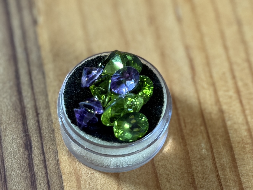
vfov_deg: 56.8
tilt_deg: -59.4
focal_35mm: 24
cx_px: 126
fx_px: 175
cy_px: 95
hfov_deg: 71.6
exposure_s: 1/121
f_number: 1.78
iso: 50
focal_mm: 6.76
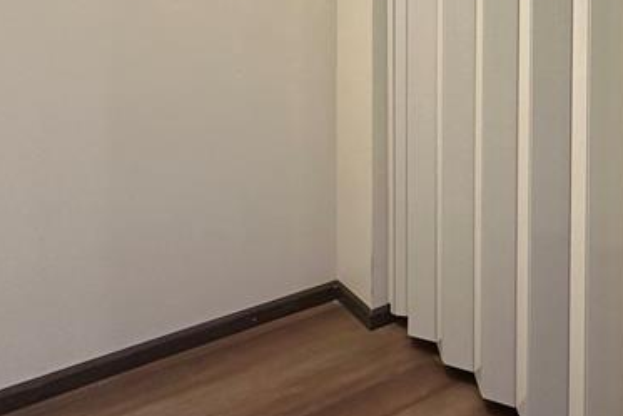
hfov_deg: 43.5
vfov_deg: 30.4
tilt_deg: -1.5
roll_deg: -0.8
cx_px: 580
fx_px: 692
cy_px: -27
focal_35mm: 40
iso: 200
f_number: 2.2
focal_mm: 2.22
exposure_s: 1/60
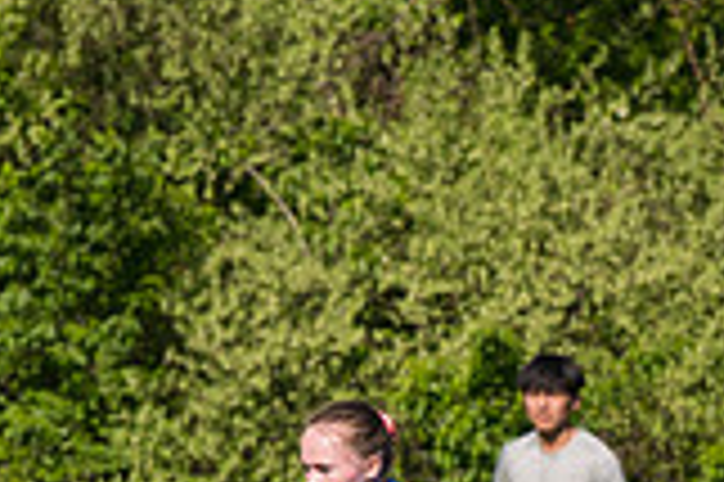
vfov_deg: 1.3
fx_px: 21698
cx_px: 378
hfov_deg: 1.9
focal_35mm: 1080
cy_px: 802
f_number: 5.6
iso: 250
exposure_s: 1/1600
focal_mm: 200
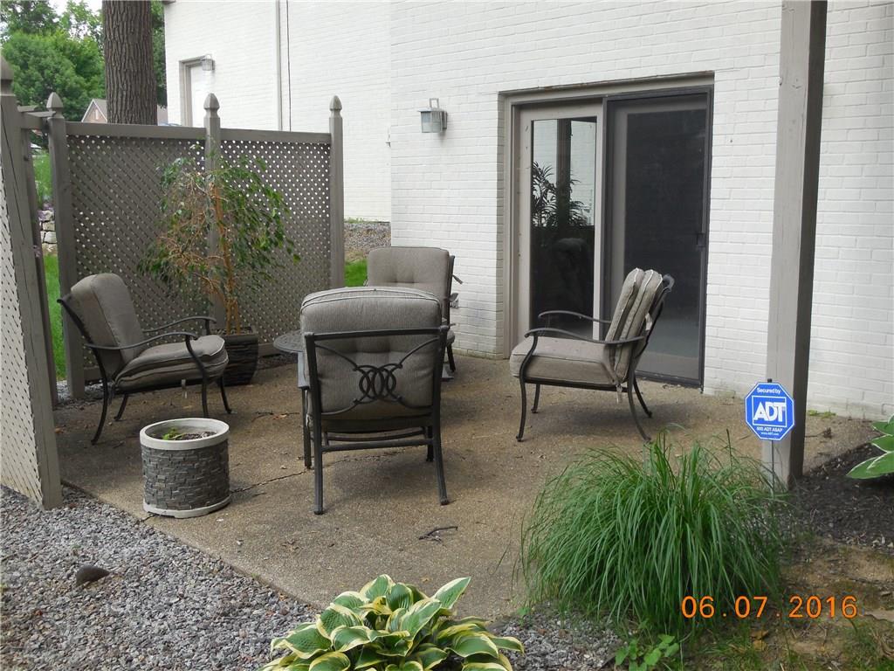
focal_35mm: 40
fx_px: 1033
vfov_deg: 36.0
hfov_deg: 46.8
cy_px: 336
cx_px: 447
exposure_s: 1/250
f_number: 3.6
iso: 125
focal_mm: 7.1
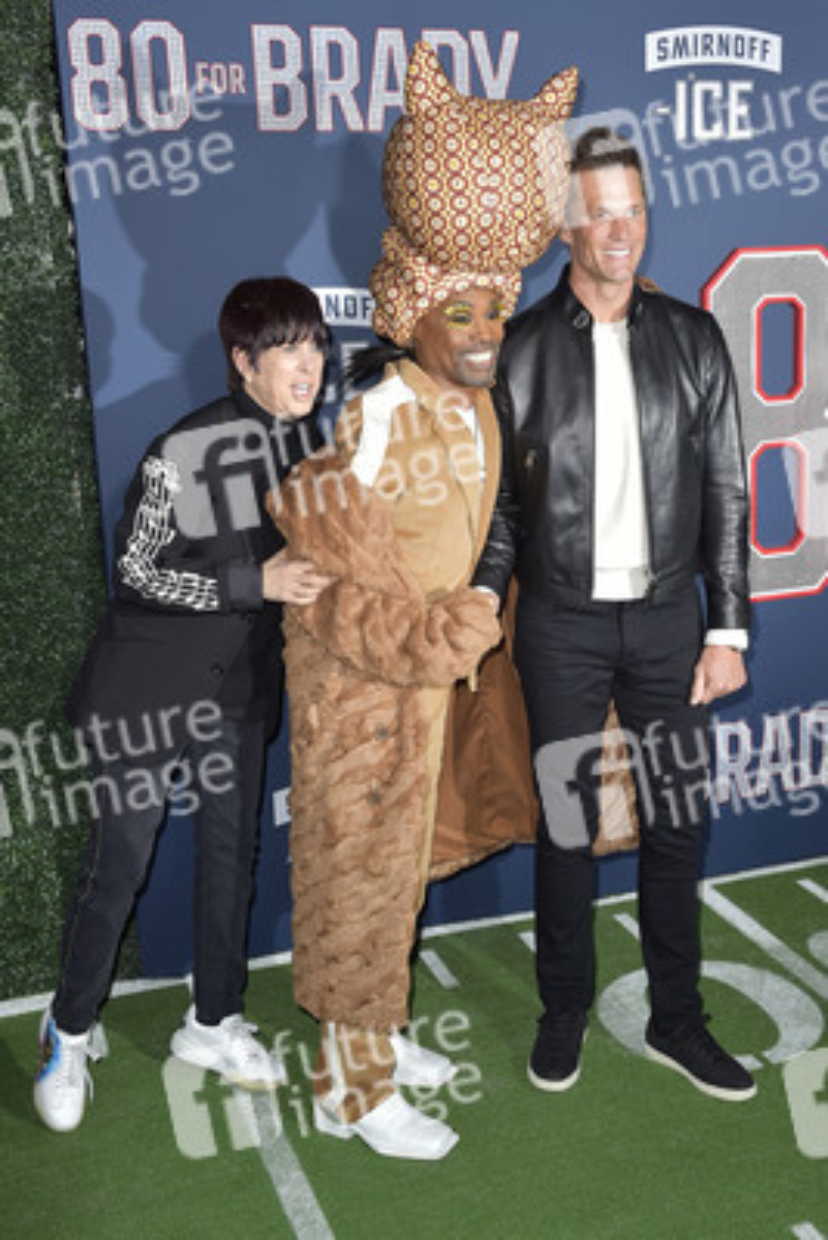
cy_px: 620
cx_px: 414
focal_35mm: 38
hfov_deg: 35.1
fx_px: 1310
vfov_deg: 50.7
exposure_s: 1/250
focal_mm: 38
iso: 500
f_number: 6.3
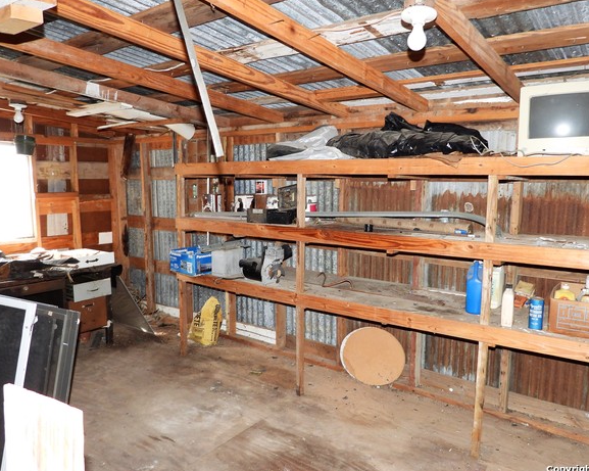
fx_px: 453
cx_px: 299
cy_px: 241
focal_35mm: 26
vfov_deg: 54.9
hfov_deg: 66.1
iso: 200
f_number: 2.8
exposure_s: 1/30
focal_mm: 4.3
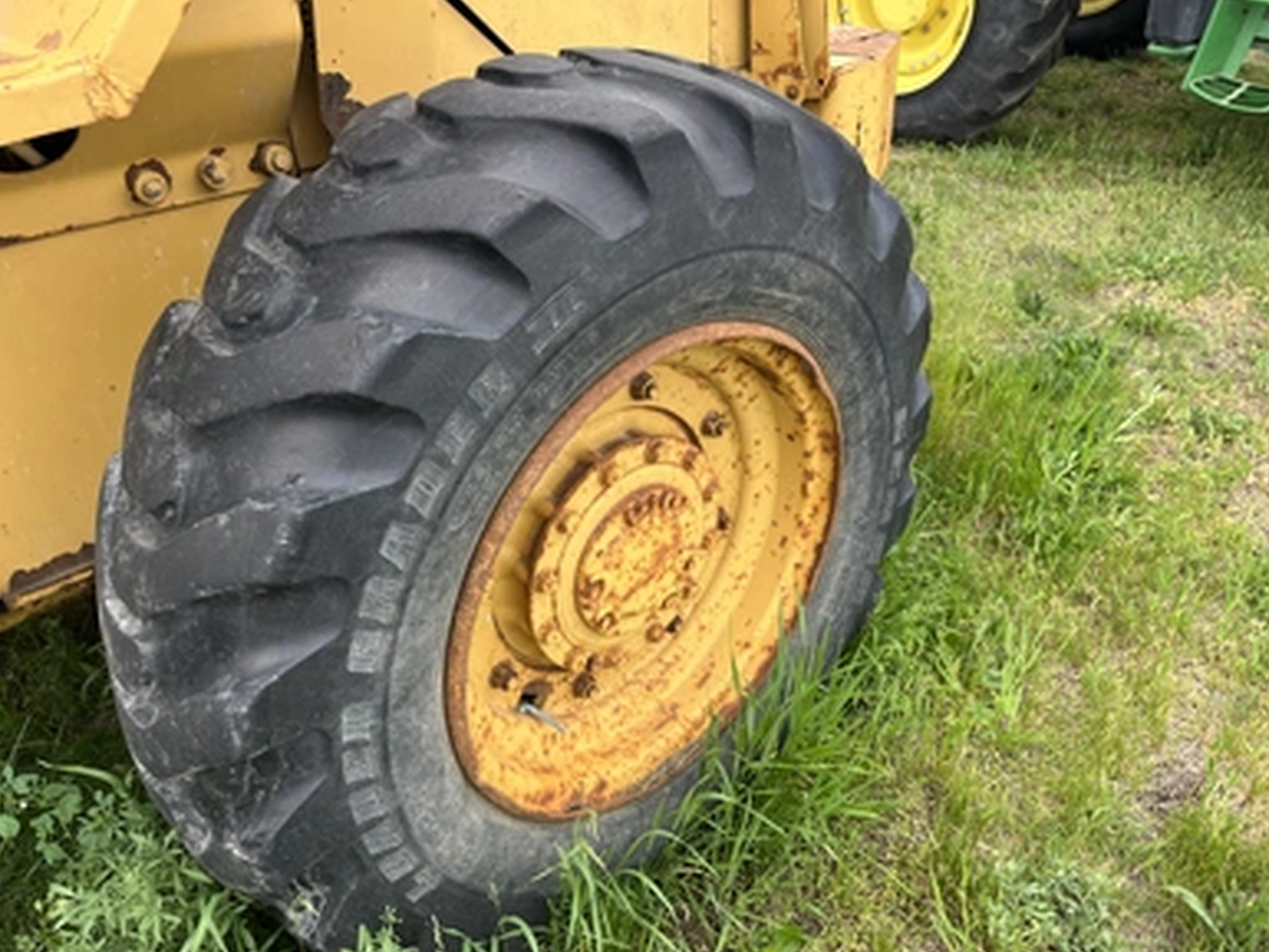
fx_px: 990
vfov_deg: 51.4
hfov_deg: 65.3
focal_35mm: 27
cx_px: 620
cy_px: 488
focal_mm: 5.1
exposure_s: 1/220
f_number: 1.6
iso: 40
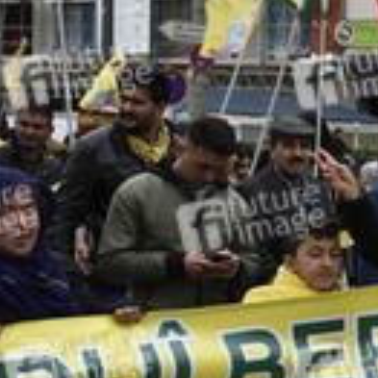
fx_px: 1730
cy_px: 291
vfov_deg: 12.4
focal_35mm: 140
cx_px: 579
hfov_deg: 11.9
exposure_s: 1/160
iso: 400
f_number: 6.3
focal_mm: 48
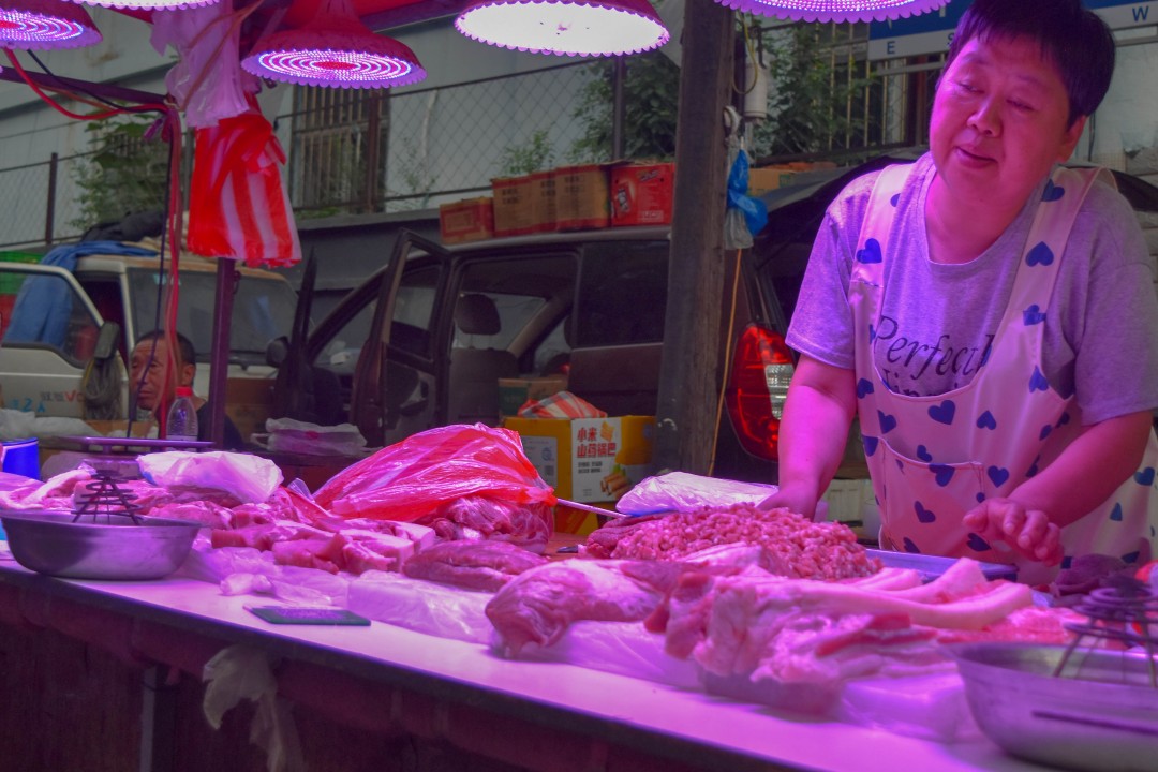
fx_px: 1254
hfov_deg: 49.6
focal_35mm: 39
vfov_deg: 34.2
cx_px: 579
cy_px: 386
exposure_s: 1/1000
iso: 500
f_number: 4
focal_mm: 26
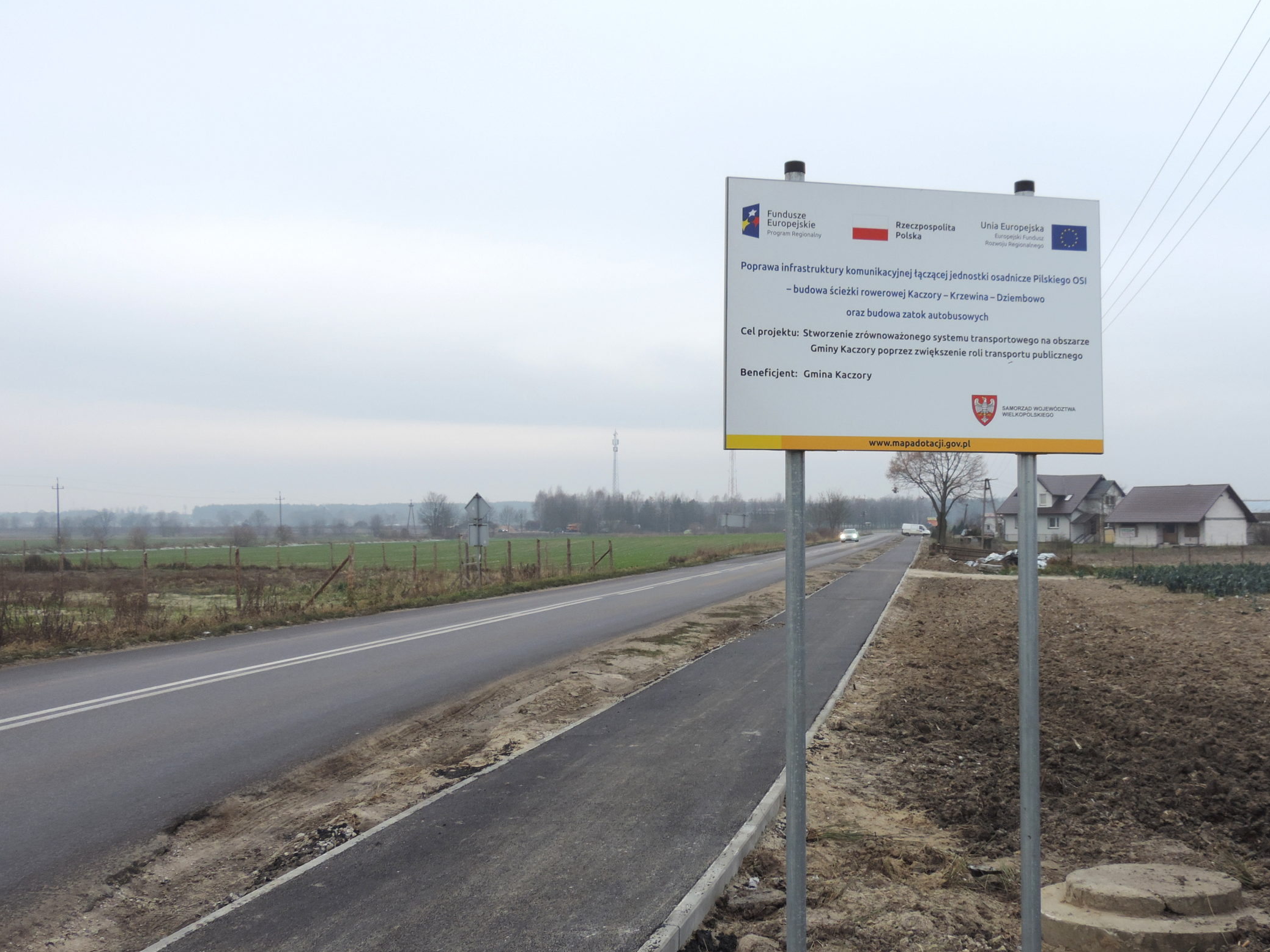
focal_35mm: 37
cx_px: 733
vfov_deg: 38.6
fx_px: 1357
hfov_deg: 49.9
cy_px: 523
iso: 80
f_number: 3.1
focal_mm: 5.3
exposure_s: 1/100
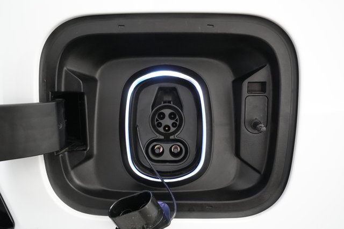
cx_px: 172
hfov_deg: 65.5
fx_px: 267
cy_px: 114
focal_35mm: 28
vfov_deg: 46.4
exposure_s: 1/160
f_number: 4
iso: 8000
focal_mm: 28
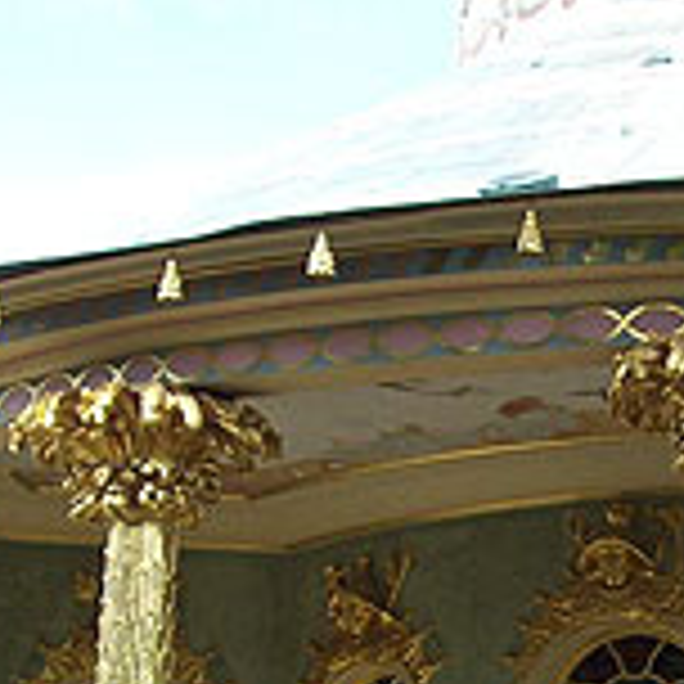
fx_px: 2638
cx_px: 698
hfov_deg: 14.5
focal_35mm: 118
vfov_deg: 14.5
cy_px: 684
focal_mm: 7.6
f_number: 3
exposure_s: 1/366
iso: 80
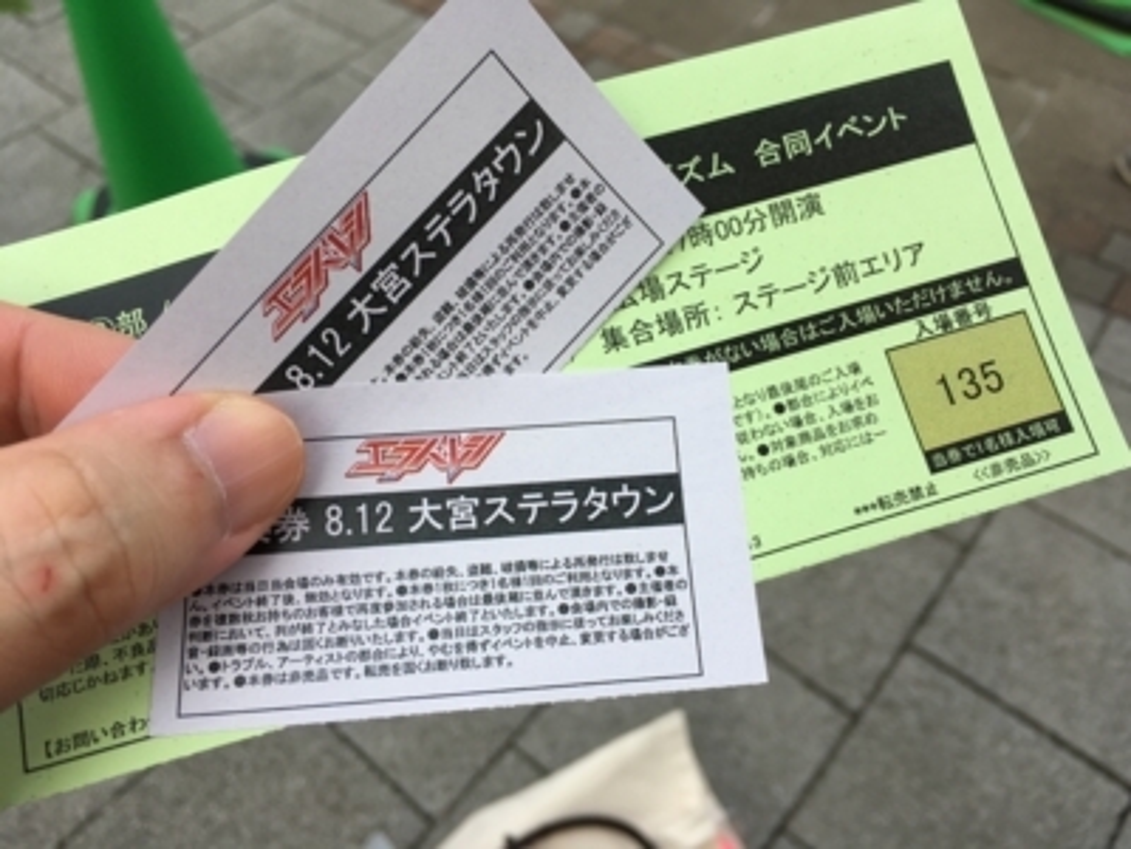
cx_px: 566
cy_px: 424
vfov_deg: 48.2
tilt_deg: -53.4
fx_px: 948
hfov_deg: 61.7
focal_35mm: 29
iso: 25
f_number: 2.2
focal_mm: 4.15
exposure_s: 1/239
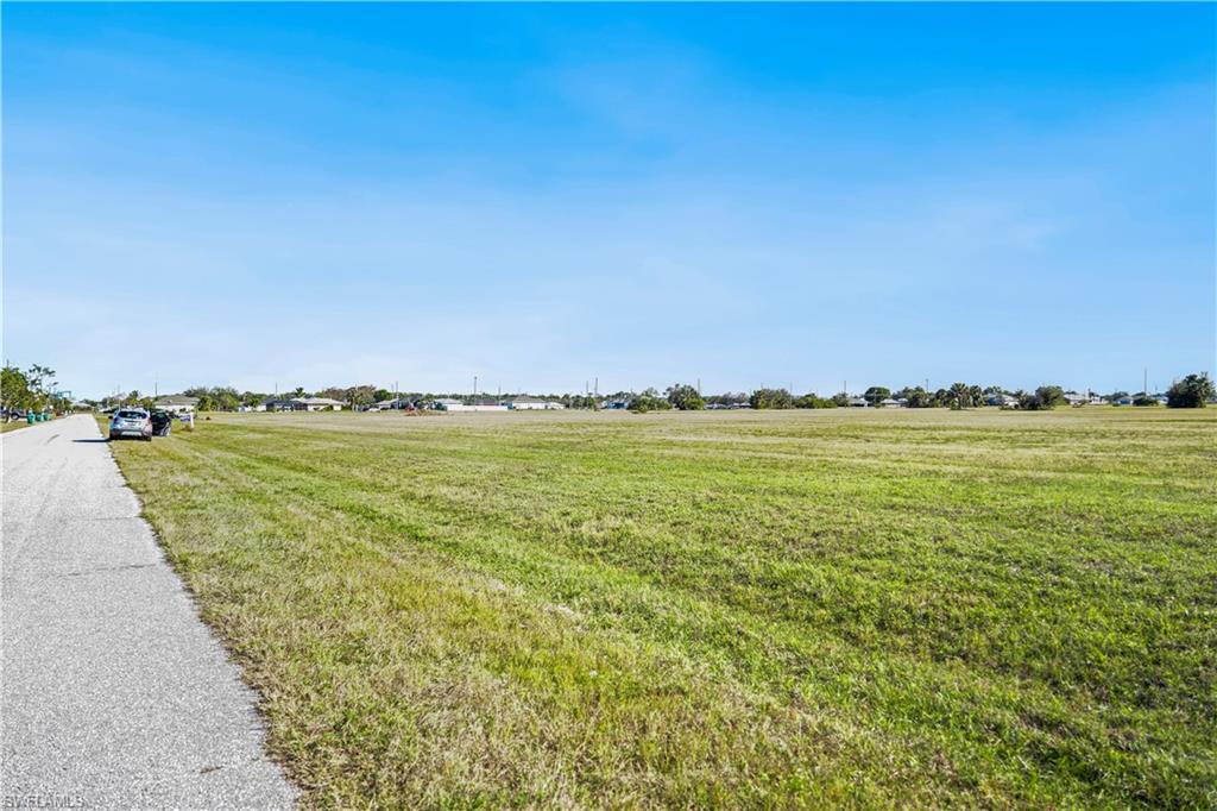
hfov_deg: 73.8
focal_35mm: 24
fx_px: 811
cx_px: 608
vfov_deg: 53.1
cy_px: 406
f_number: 4
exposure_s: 1/200
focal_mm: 24
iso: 100
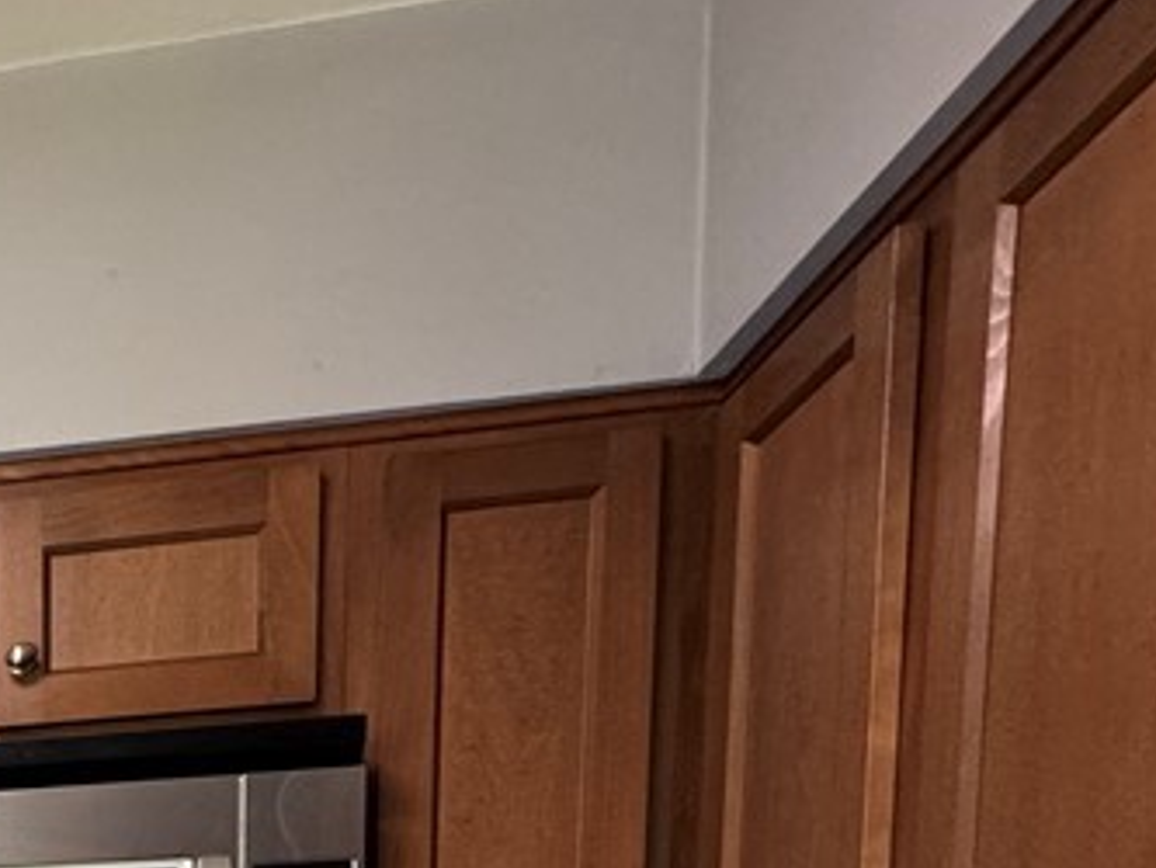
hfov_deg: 34.1
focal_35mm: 43
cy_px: 1264
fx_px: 1437
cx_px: -271
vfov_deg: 25.9
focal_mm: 2.22
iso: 250
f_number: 2.2
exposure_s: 1/60
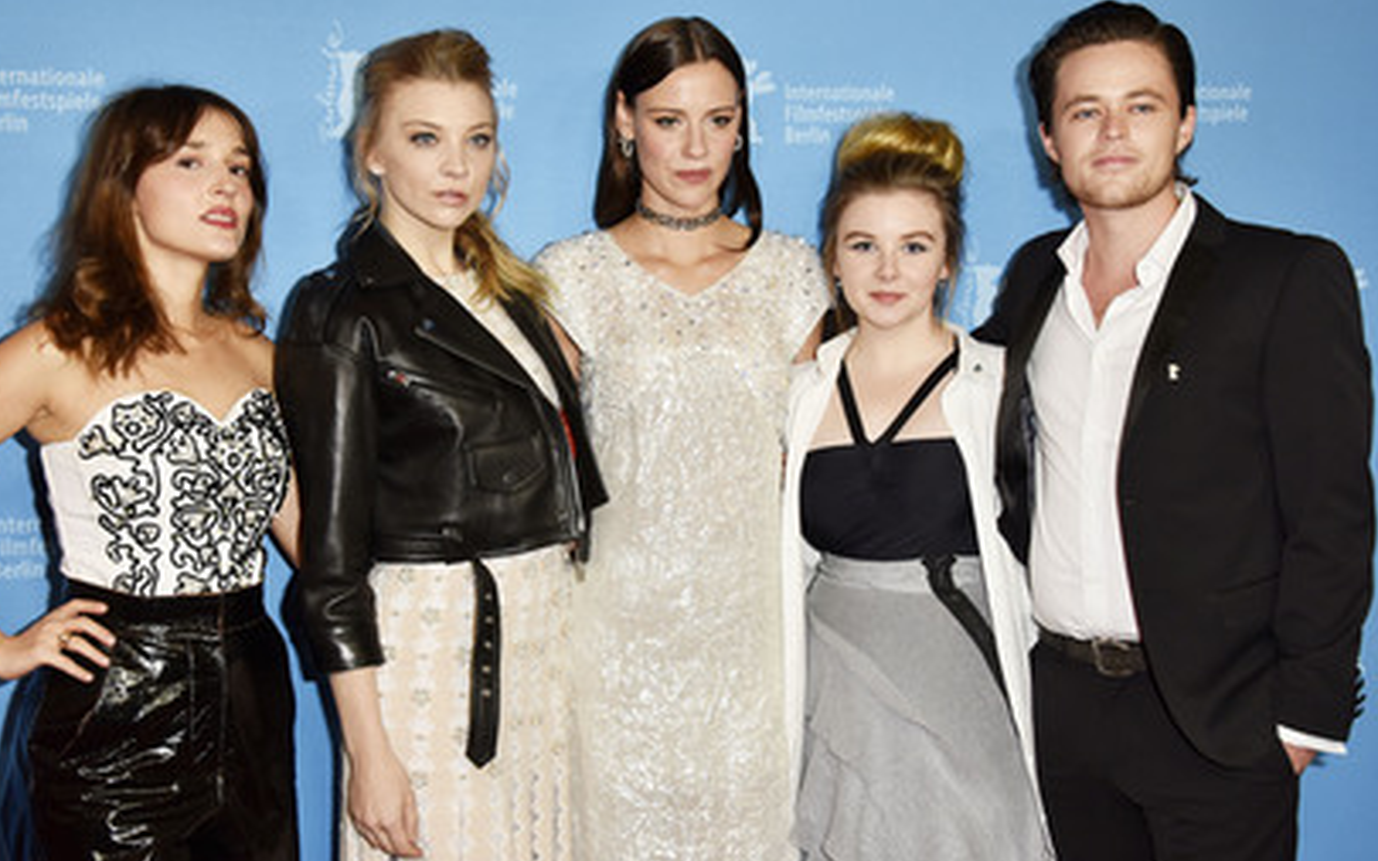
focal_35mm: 51
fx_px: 1915
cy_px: 446
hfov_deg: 39.5
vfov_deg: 25.3
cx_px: 631
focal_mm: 45
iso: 800
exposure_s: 1/125
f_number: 5.6
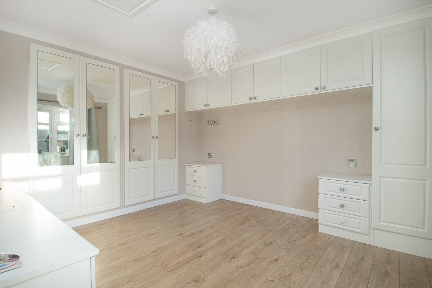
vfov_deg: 70.4
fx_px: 204
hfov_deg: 93.3
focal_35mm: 17
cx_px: 216
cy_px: 144
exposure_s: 1/10
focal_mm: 11.5
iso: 250
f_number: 8
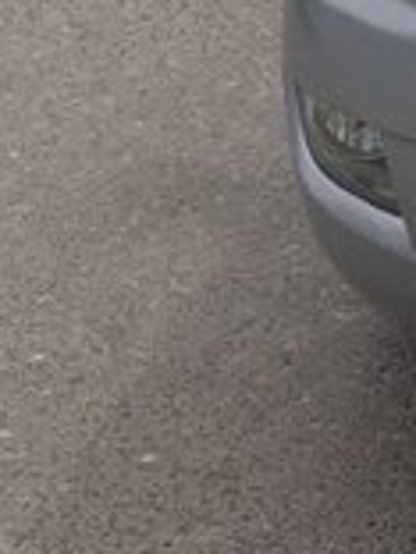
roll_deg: -2.0
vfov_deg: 15.2
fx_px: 1971
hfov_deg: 10.1
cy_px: -201
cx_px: 1088
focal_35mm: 123
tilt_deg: -13.8
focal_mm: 4.15
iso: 32
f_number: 2.2
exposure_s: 1/3597
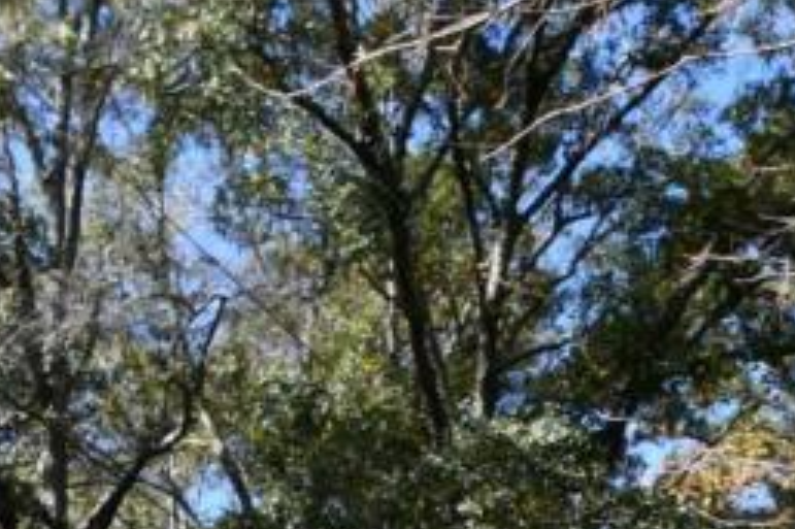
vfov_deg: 13.7
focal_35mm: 84
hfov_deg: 23.8
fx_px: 1854
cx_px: 634
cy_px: 1073
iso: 200
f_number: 8
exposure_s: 1/250
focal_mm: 12
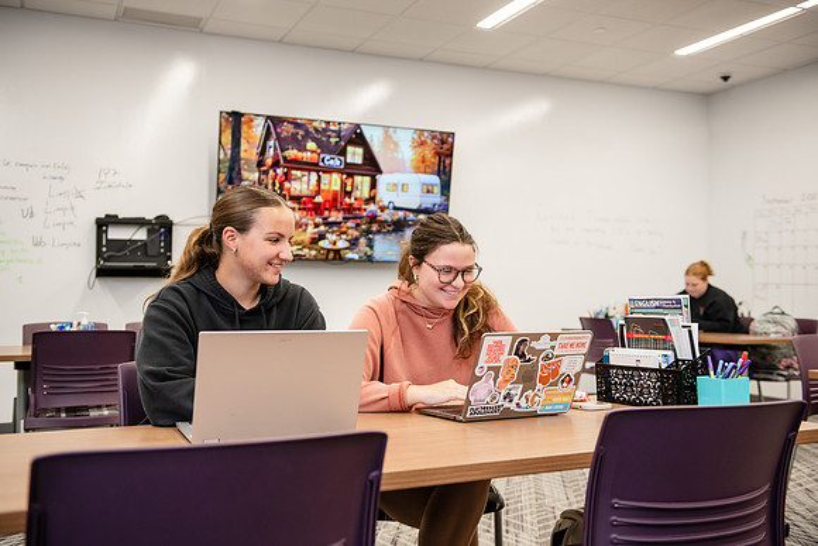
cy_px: 273
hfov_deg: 50.7
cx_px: 409
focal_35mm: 38
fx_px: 864
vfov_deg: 35.1
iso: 1000
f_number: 3.2
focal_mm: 38
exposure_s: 1/200
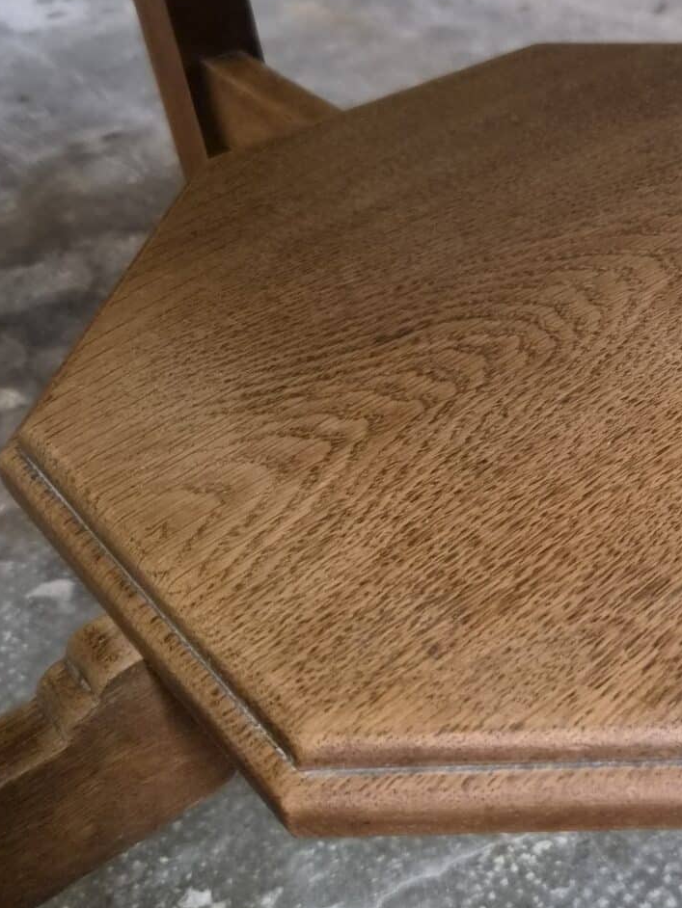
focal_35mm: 50
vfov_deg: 37.7
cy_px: 300
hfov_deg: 27.0
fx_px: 1313
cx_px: 731
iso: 2000
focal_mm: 5.4
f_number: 1.8
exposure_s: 1/100
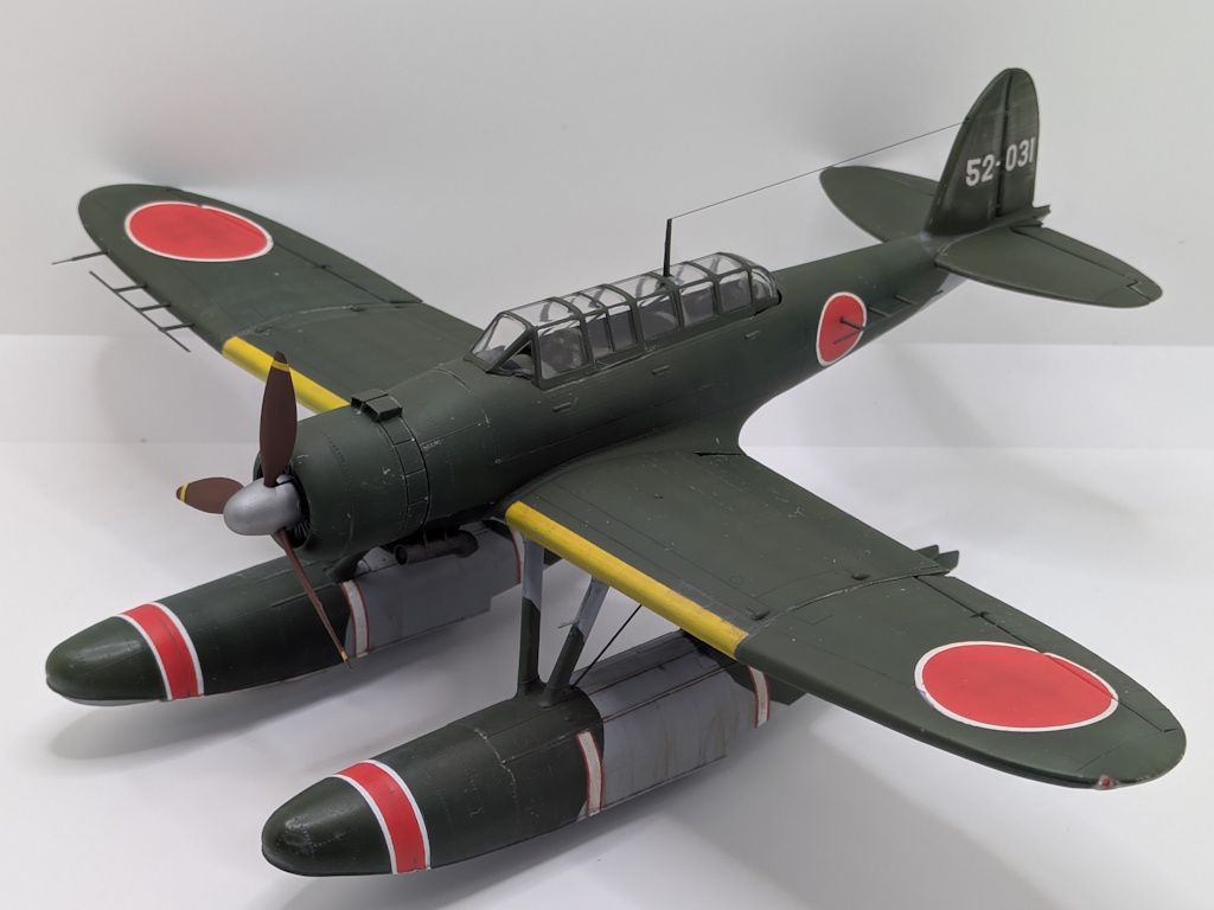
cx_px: 607
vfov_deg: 28.6
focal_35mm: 51
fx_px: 1789
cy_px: 455
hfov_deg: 37.5
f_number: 1.89
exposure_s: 1/151
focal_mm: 5.43
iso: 57
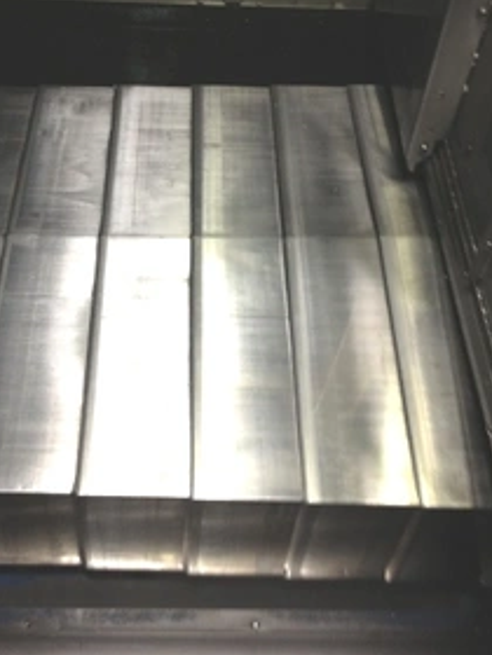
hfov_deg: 29.1
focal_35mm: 50
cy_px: 262
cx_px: 211
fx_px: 948
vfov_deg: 38.0
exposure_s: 1/20
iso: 125
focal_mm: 4.28
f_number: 2.4
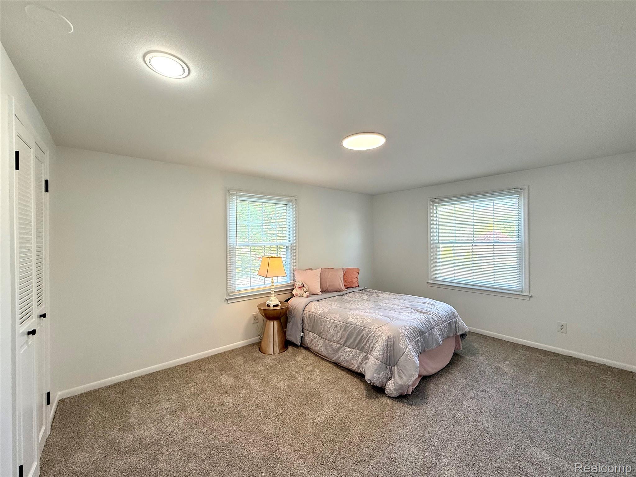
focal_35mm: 14
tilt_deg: -0.2
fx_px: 257
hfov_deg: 102.1
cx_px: 318
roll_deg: +0.5
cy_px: 238
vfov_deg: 85.7
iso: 100
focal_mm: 2.22
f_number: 2.2
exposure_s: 1/120
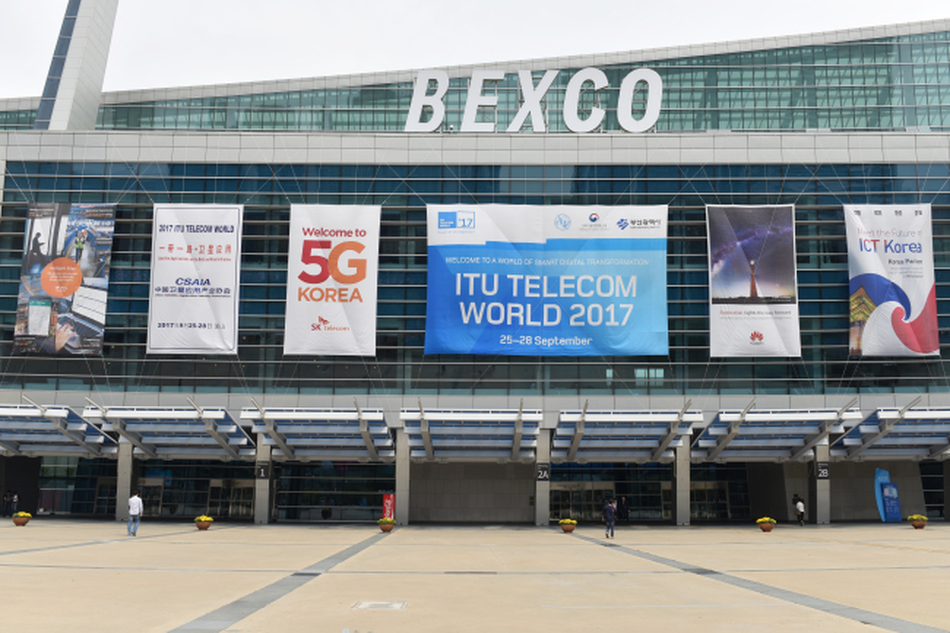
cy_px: 316
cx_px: 475
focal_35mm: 24
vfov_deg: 53.1
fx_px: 633
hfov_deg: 73.8
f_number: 8
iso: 100
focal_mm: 24
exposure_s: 1/200
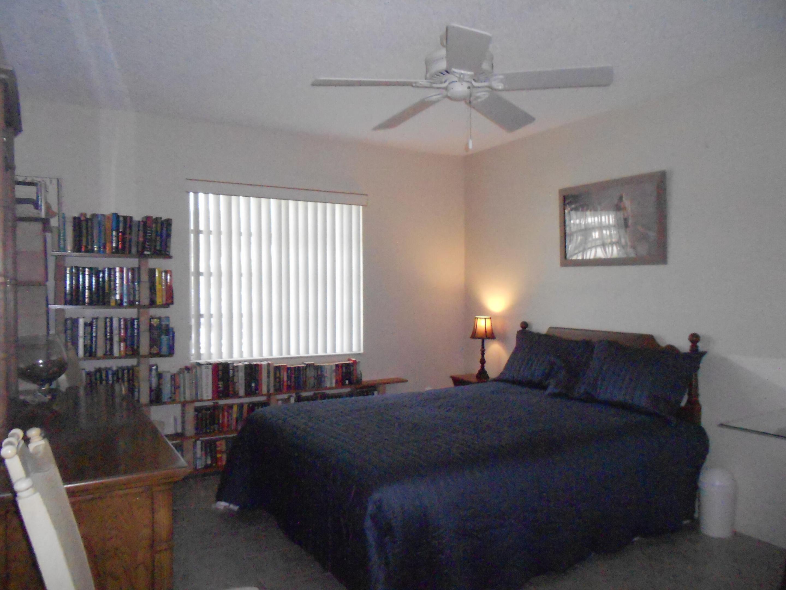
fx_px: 590
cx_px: 393
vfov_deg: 53.1
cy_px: 295
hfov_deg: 67.3
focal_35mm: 26
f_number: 8
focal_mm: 4.6
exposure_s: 1/30
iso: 1250
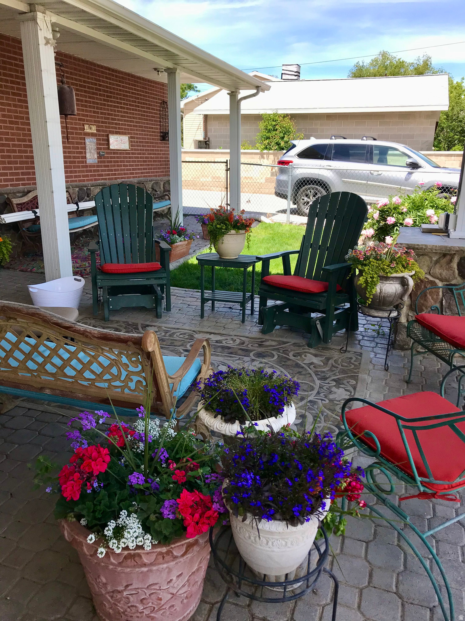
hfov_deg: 49.7
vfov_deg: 63.4
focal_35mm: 28
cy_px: 310
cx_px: 232
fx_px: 502
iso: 20
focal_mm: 3.99
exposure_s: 1/929
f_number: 1.8
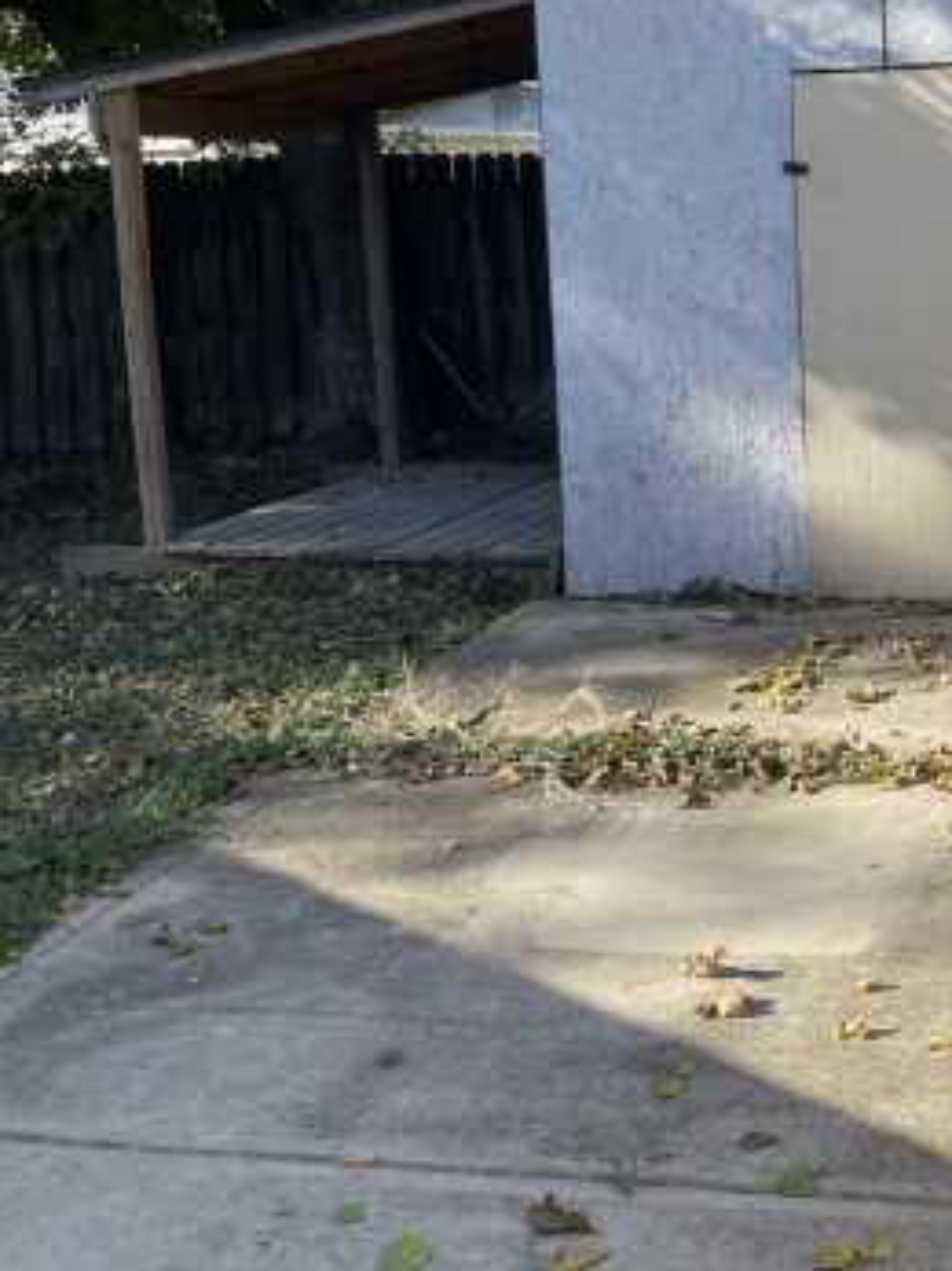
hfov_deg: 28.0
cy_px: 386
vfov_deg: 37.6
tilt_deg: -6.2
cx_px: 849
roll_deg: +2.3
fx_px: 1835
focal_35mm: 50
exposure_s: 1/1383
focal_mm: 4.2
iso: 32
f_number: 1.6
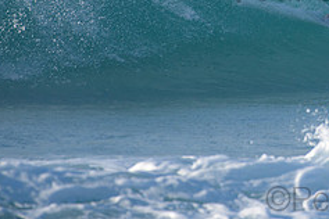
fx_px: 11505
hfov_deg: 1.6
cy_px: -31
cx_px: 373
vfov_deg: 1.1
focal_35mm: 1259
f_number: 5.6
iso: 400
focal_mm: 500
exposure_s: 1/2000
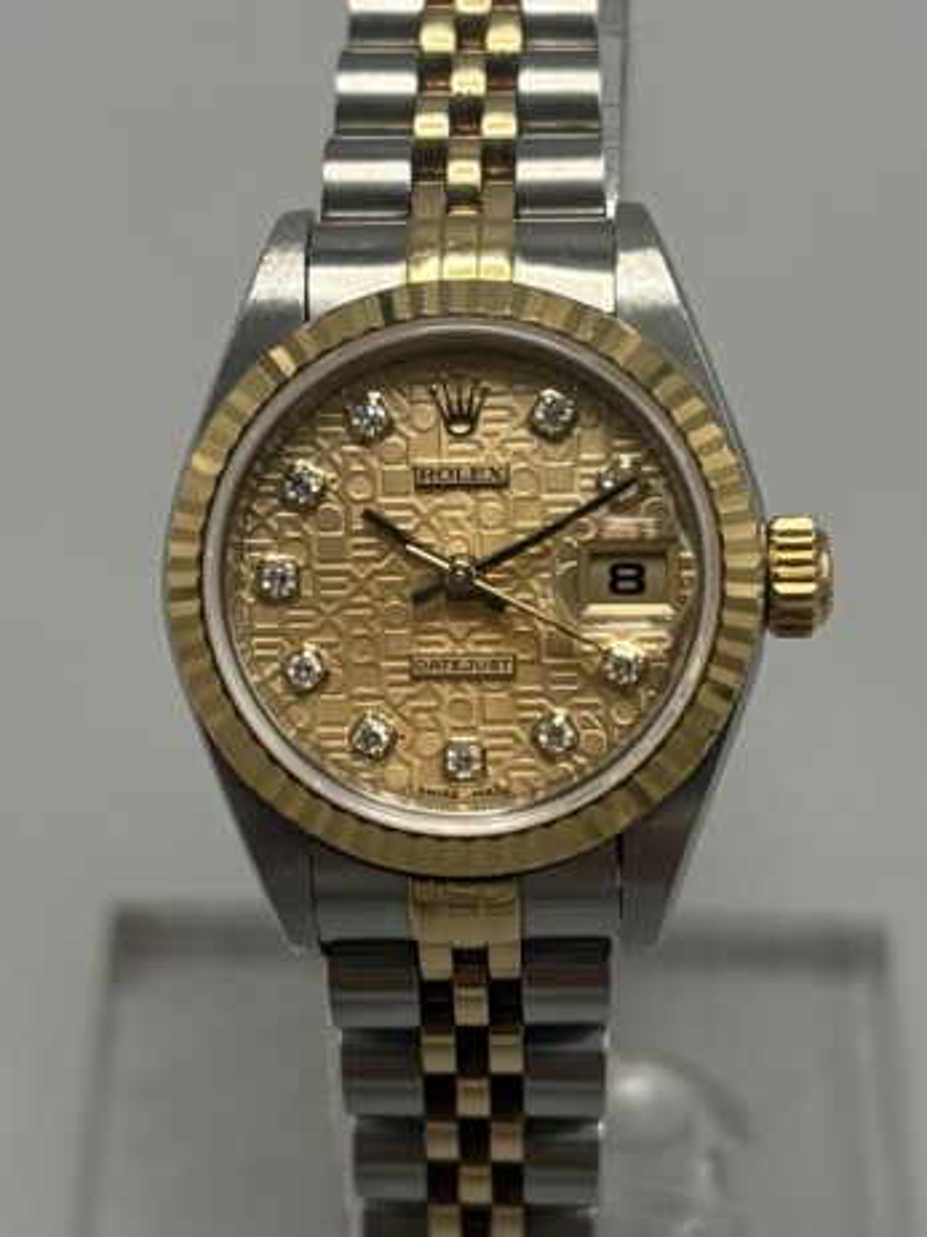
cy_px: 618
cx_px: 464
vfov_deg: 67.3
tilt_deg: -53.2
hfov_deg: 53.0
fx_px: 929
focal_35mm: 26
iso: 125
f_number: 1.6
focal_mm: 5.96
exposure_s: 1/98
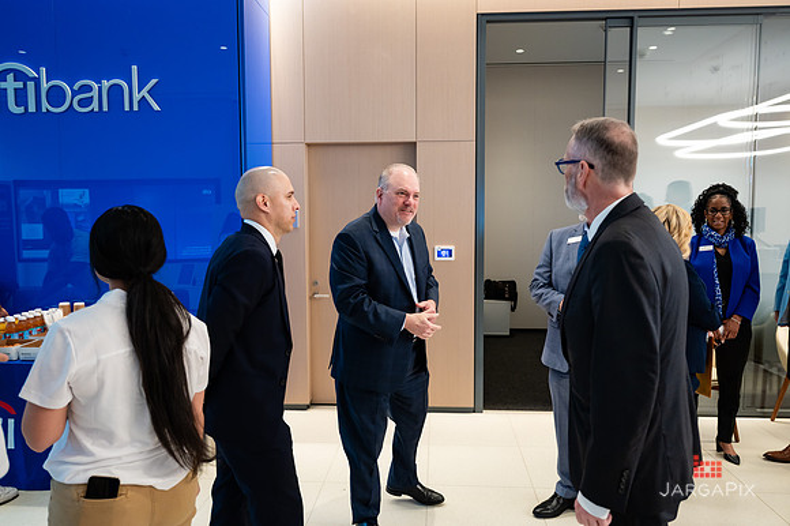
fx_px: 595
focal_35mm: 27
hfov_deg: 67.2
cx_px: 395
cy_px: 263
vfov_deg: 47.7
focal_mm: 26
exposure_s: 1/250
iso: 1000
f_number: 3.2
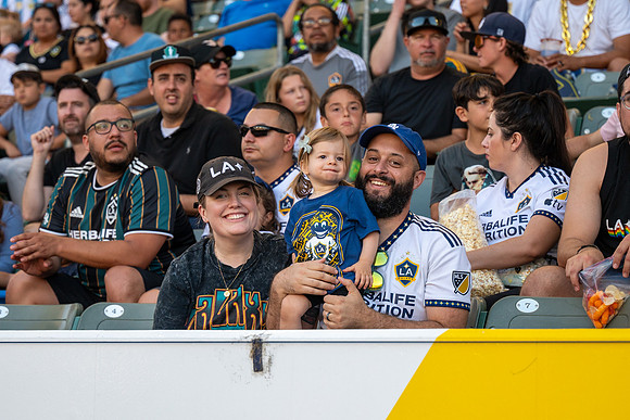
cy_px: 210
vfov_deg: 12.1
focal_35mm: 113
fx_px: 1983
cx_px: 302
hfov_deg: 18.0
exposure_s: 1/2000
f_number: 2.8
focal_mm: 71
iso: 640
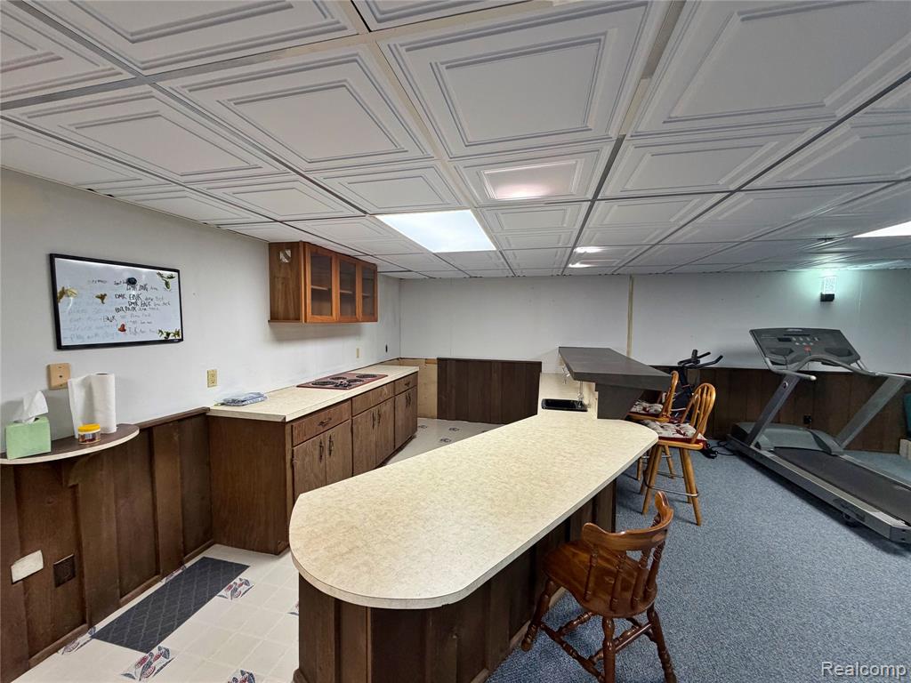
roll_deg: -0.9
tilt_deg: -3.5
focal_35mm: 14
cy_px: 342
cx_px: 456
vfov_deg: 85.7
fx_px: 368
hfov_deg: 102.1
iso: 200
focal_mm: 2.22
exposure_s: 1/60
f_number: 2.2
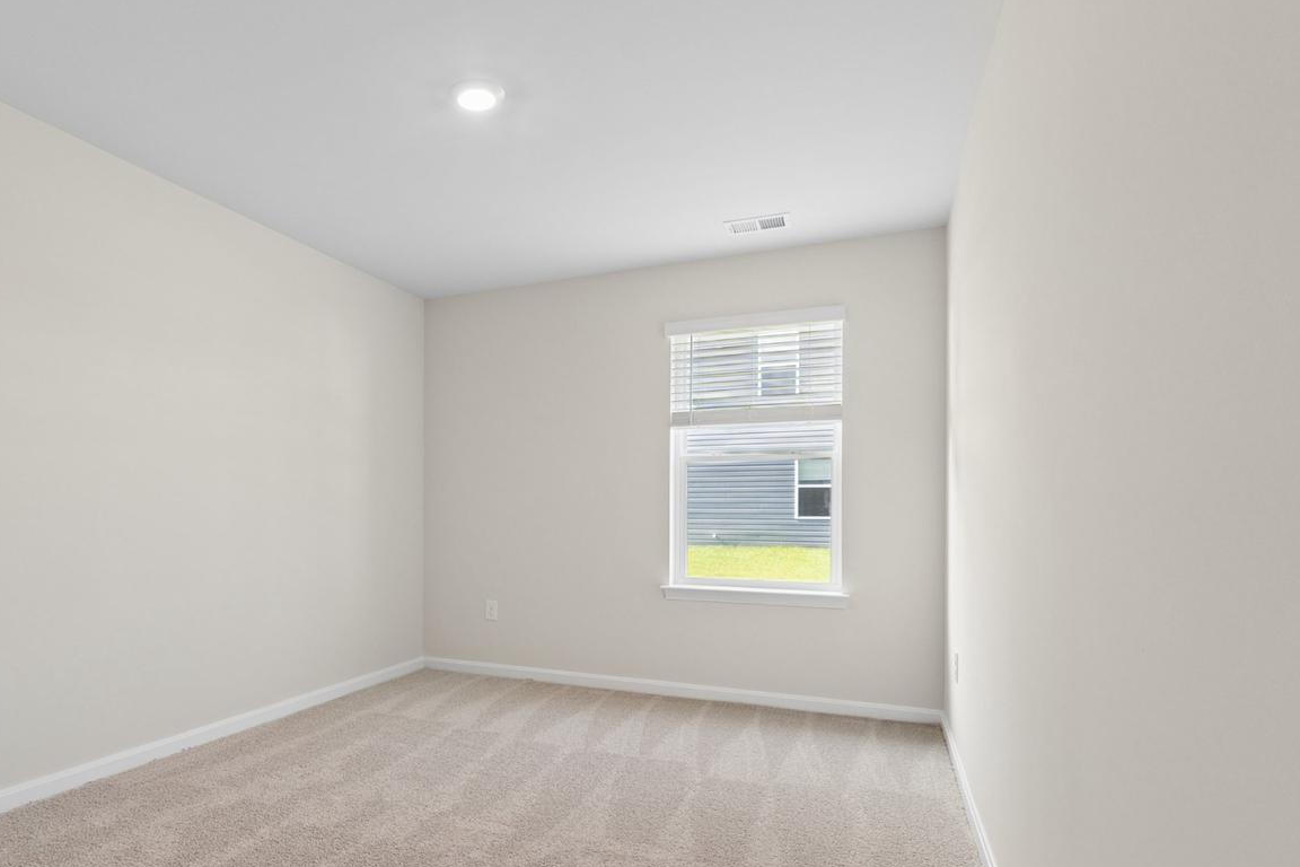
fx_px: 745
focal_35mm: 21
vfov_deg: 60.1
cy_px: 501
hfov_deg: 80.9
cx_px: 498
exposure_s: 1/25
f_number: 8
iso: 400
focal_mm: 11
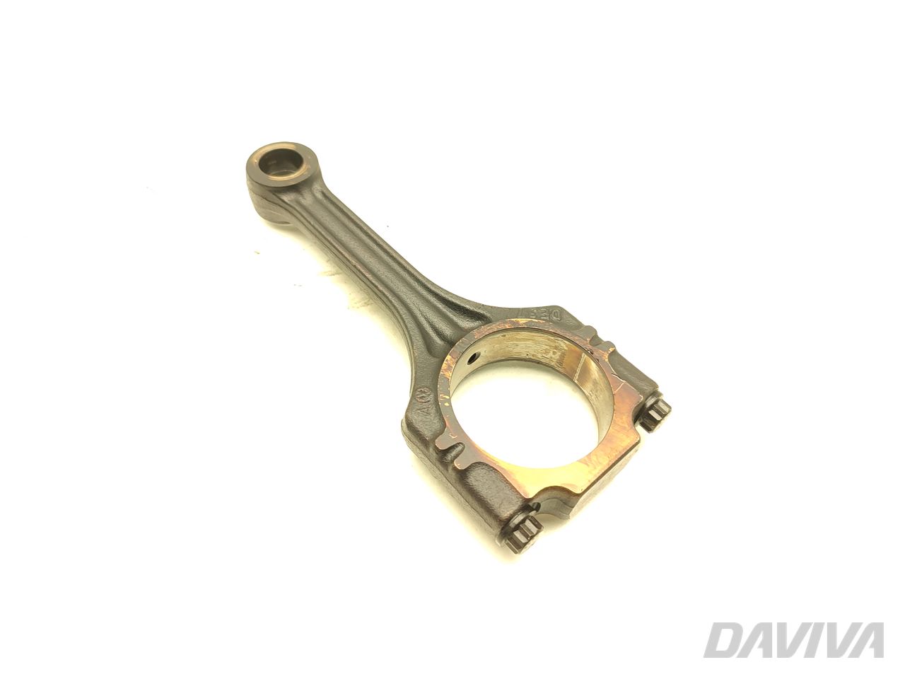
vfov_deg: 56.8
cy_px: 340
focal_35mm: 24
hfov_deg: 71.6
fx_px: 627
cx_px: 452
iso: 200
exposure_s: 1/80
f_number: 1.89
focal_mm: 5.89
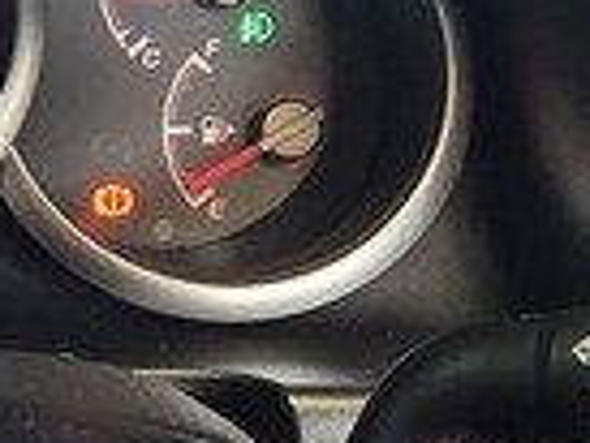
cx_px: -258
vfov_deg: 15.3
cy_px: 262
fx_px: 1655
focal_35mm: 97
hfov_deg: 18.3
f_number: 2.2
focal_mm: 2.2
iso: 320
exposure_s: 1/50
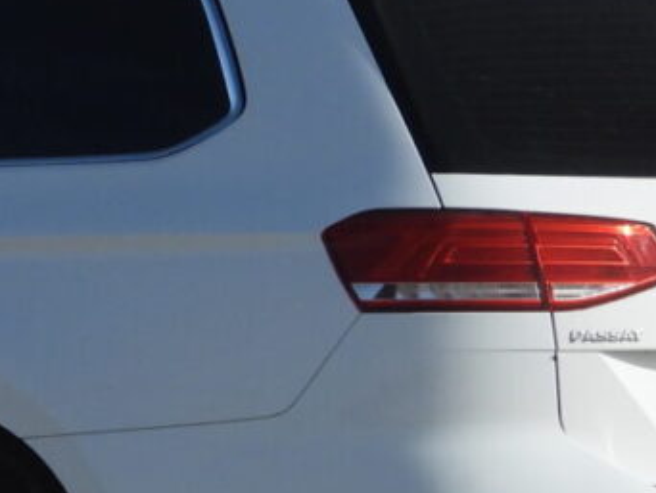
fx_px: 11985
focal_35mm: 632
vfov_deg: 2.4
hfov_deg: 3.1
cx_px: -290
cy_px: 514
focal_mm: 24.3
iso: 100
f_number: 4
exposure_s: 1/320
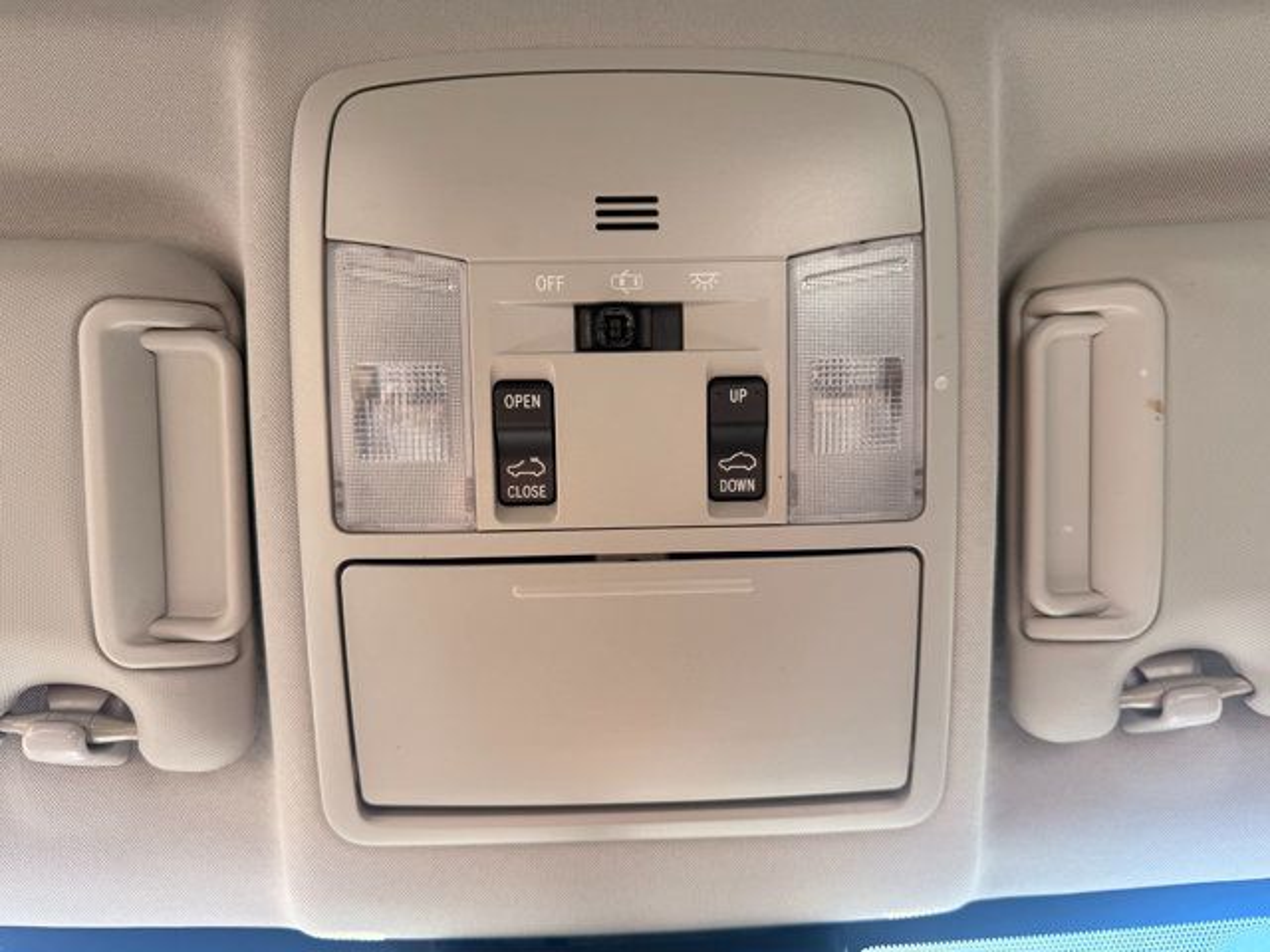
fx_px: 881
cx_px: 635
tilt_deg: +76.6
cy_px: 476
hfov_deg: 71.6
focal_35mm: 24
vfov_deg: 56.8
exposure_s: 1/368
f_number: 1.78
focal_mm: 6.76
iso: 80
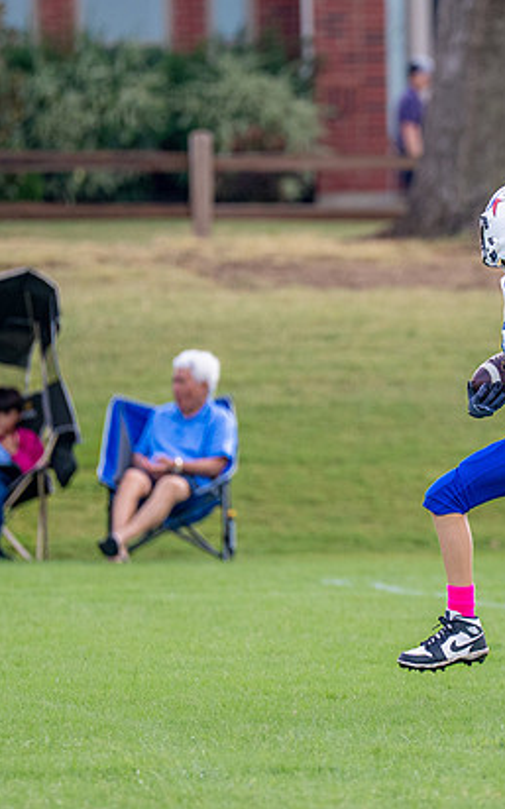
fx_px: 12150
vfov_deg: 3.8
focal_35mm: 551
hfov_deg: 2.4
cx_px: 544
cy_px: 398
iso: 400
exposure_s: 1/2500
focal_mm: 200
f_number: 2.8
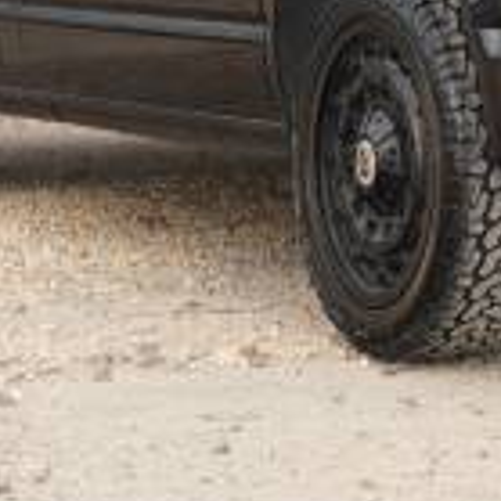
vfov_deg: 6.7
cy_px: -234
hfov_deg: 6.8
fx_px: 4210
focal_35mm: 257
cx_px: 627
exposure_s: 1/100
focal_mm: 65.8
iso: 100
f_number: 4.5
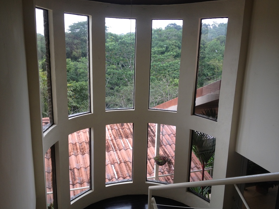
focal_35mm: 36
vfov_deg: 39.6
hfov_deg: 51.4
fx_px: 290
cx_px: 136
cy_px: 104
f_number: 2.4
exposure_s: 1/120
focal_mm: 4.28
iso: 50
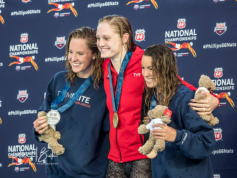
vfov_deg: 3.2
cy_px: 58
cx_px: 112
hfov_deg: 4.3
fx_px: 3145
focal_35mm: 459
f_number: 2.8
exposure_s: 1/250
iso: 400
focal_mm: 150
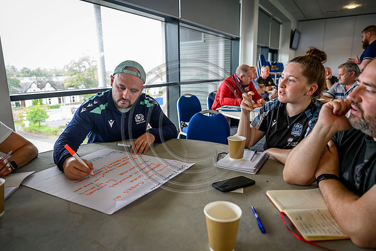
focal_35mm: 24
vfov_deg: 53.2
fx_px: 251
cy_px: 126
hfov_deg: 73.7
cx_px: 188
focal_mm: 24
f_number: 3.2
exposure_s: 1/500
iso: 2000
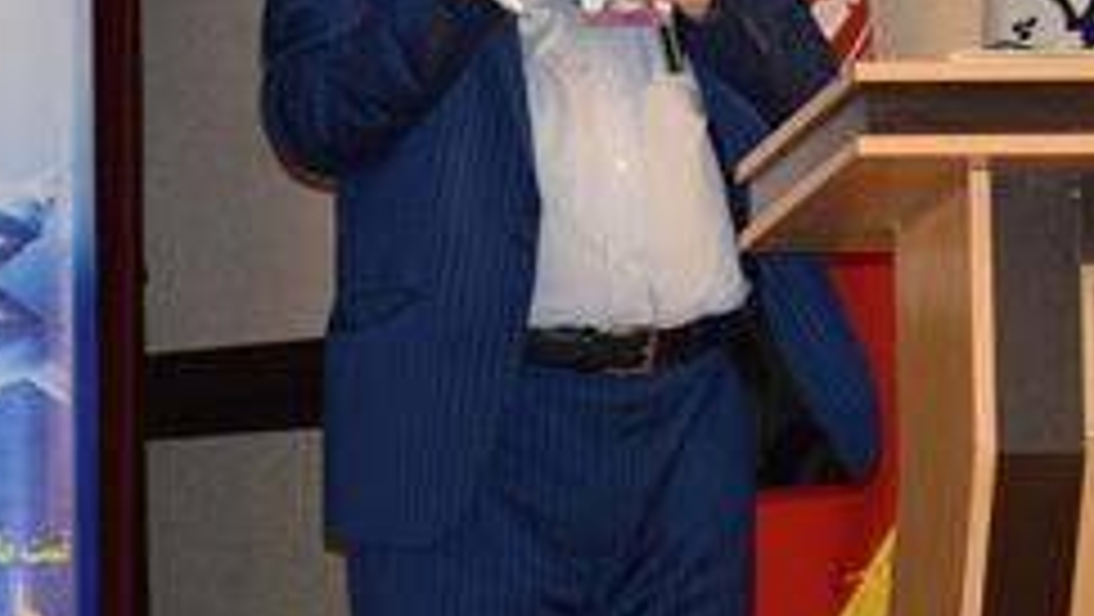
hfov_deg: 7.1
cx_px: 509
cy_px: 81
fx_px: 8852
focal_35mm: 305
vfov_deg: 4.0
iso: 1600
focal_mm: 105
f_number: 5.6
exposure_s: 1/60
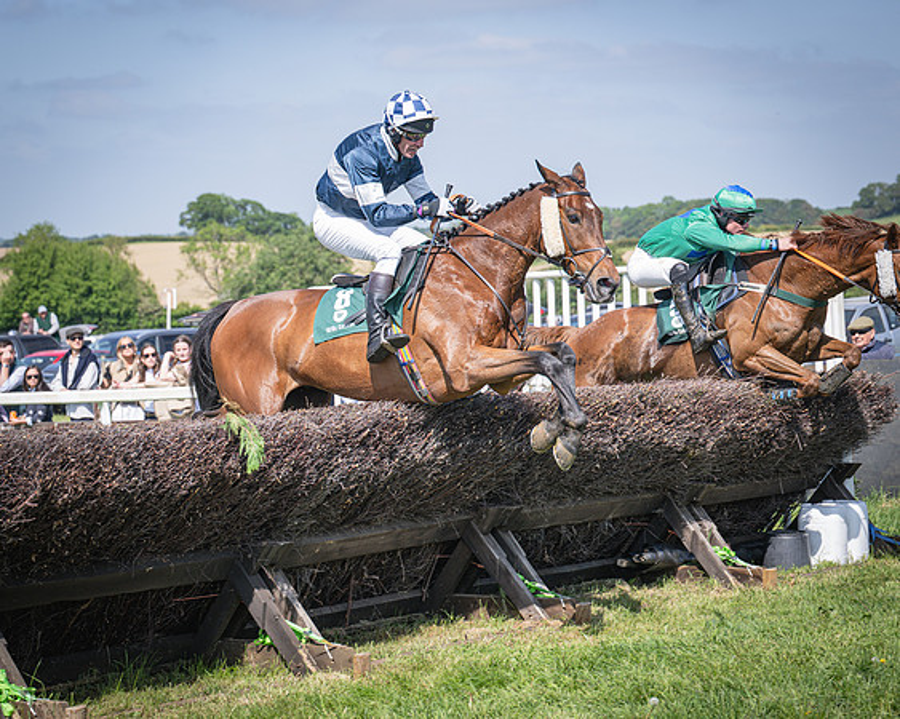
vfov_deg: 17.6
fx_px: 2327
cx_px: 308
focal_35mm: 87
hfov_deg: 21.8
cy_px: 393
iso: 200
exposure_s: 1/1600
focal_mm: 70
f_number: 4
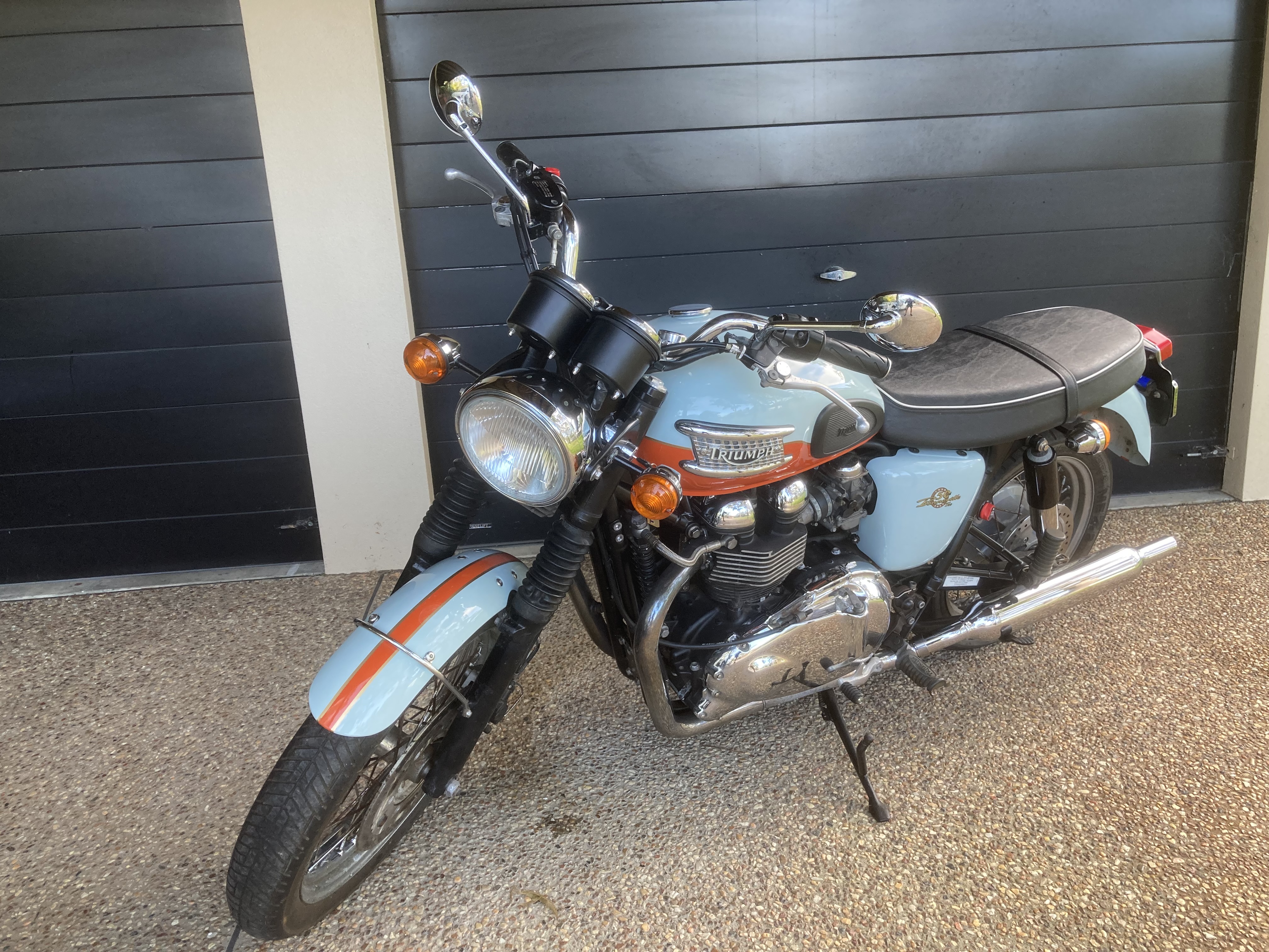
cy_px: 476
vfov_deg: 49.7
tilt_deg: -16.0
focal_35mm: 28
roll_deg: +3.1
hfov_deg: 63.4
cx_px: 634
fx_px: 1026
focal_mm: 3.99
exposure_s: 1/121
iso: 64
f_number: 1.8
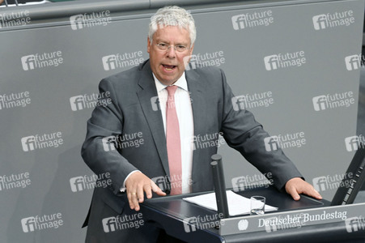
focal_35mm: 310
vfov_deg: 4.4
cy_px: 122
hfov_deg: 6.7
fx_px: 3141
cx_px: 182
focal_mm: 310
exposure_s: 1/400
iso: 8000
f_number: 5.6
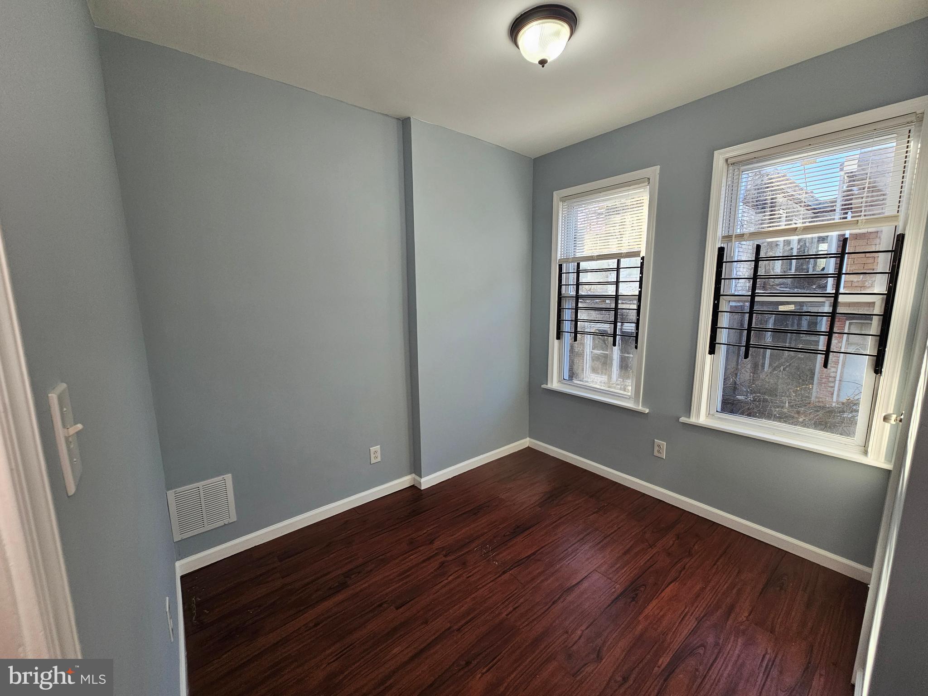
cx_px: 464
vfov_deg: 89.9
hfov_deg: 106.2
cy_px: 348
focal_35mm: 13
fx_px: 349
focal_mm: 2.2
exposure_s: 1/120
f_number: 2.2
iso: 64
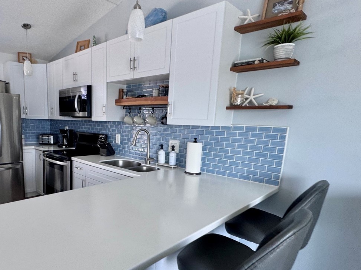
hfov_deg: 71.2
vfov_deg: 58.3
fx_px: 240
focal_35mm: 23
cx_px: 113
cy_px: 163
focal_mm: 2.22
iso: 100
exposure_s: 1/99
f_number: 2.2
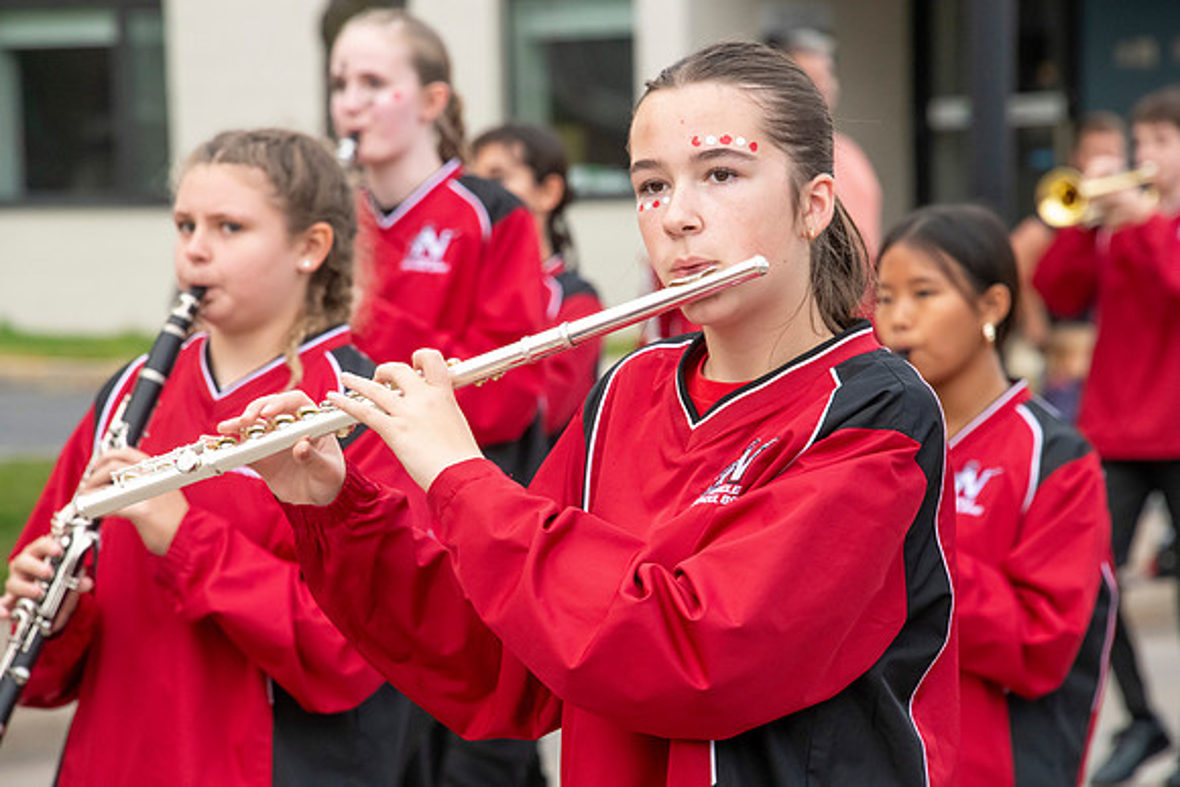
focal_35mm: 300
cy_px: 394
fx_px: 9835
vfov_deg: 4.6
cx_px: 590
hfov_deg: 6.9
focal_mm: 300
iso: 3200
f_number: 11
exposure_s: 1/250
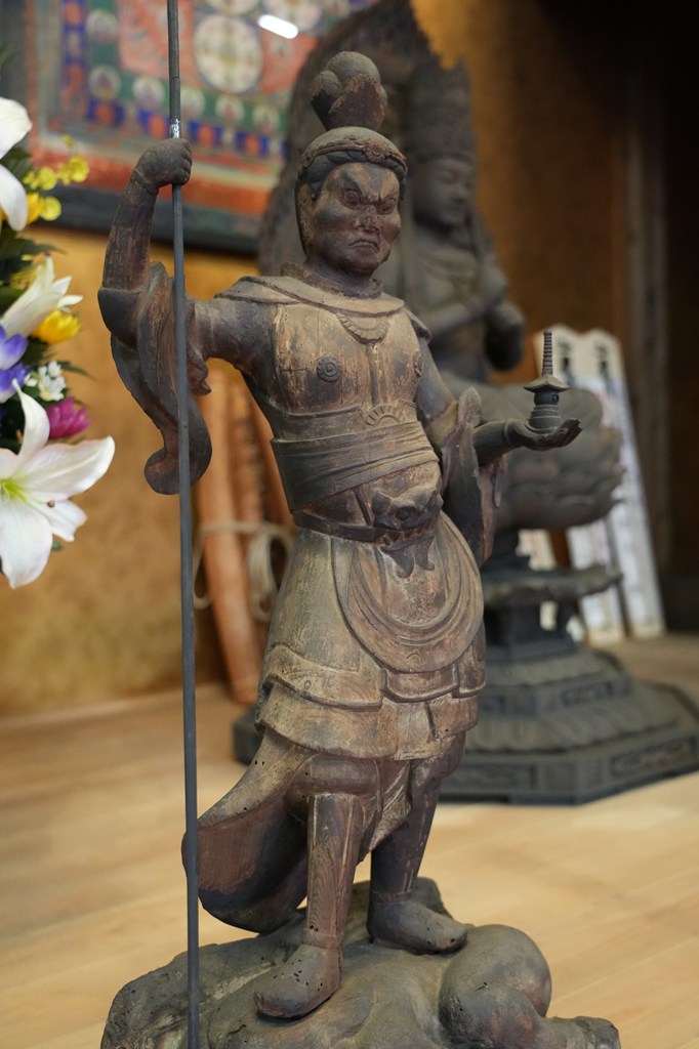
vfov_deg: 54.4
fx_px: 1020
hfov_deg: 37.8
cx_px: 350
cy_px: 524
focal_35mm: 35
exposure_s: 1/160
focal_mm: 35
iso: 8000
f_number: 4
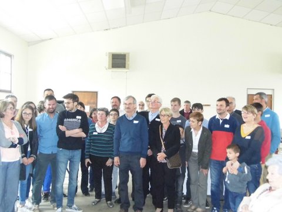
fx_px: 350
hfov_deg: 43.9
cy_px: 106
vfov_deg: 33.6
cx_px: 141
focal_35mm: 43
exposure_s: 1/60
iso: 800
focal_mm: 7.7
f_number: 3.5
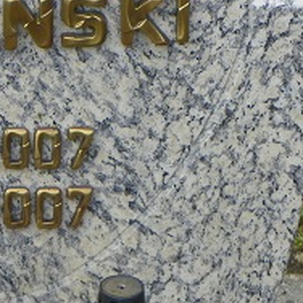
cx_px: -82
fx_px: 3129
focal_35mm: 316
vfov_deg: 5.5
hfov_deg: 5.5
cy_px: 40
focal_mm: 18.8
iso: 64
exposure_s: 1/200
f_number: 4
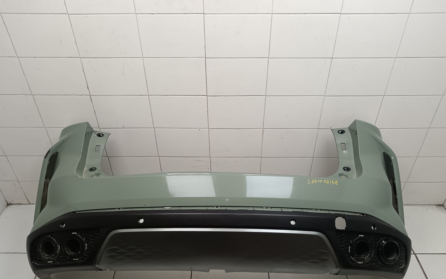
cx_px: 221
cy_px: 158
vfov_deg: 43.1
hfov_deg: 64.6
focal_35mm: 29
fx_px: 353
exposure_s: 1/100
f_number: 1.9
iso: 327
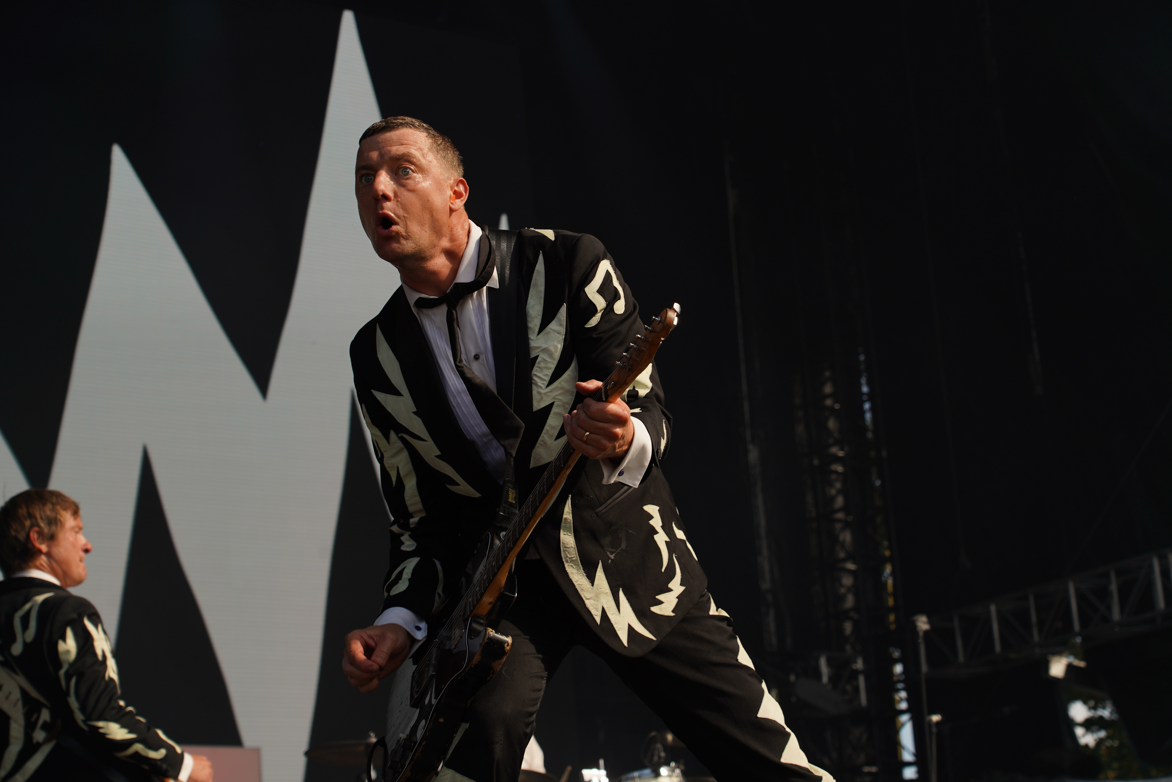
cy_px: 391
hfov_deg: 26.7
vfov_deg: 17.9
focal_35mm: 76
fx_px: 2474
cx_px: 586
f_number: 7.1
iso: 100
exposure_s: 1/400
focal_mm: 76
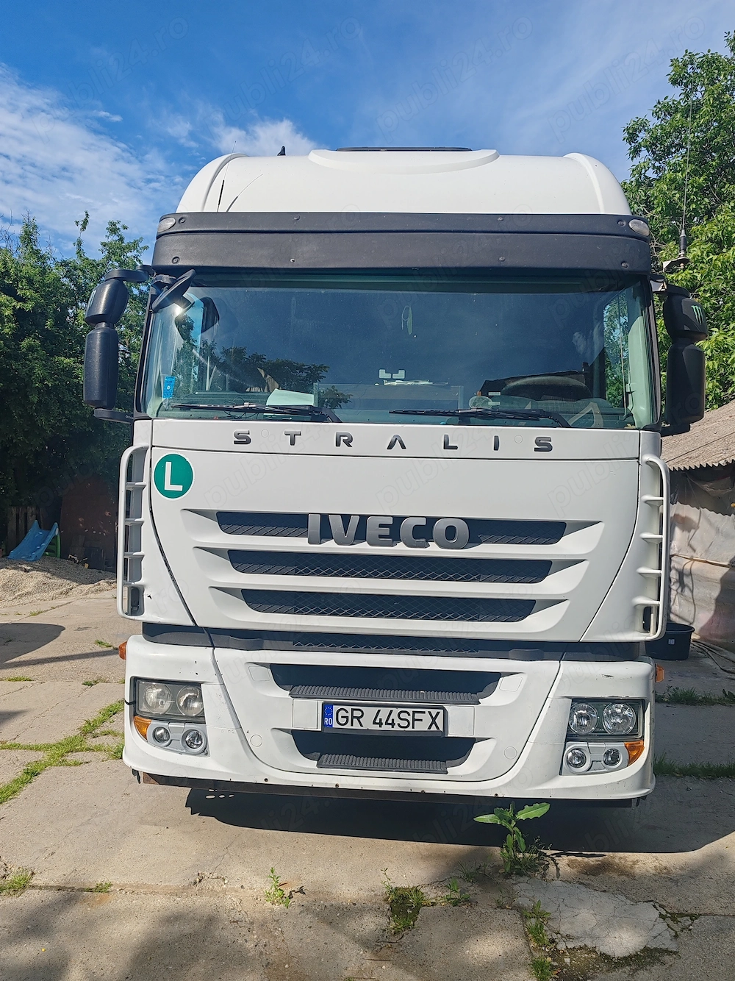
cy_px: 490
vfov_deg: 65.3
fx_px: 765
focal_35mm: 27
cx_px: 368
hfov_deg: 51.3
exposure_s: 1/900
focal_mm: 6.12
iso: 50
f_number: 1.9
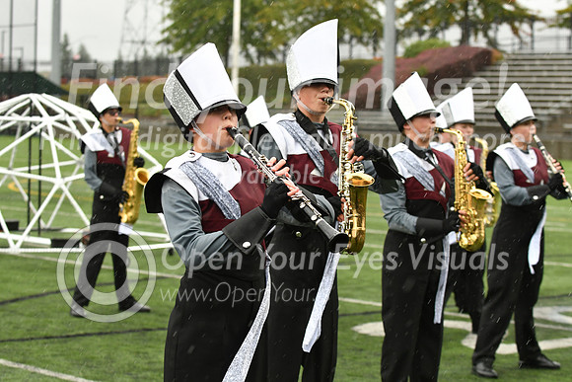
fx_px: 1669
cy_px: 191
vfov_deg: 13.0
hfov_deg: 19.5
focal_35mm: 105
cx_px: 286
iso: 800
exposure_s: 1/500
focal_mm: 70
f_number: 4
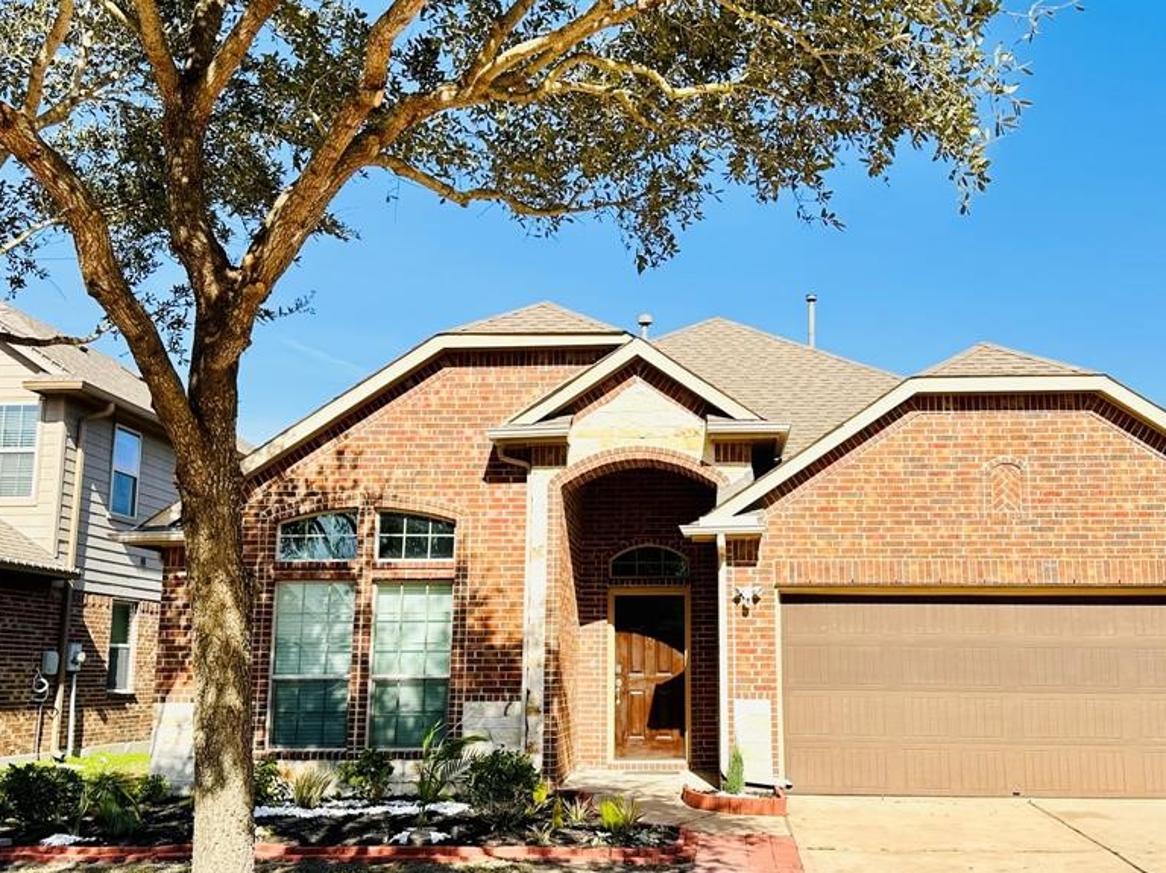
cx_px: 671
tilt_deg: +8.2
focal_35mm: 32
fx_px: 1077
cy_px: 477
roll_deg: -0.8
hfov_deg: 56.6
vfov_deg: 44.1
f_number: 1.78
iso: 80
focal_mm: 6.86
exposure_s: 1/2028
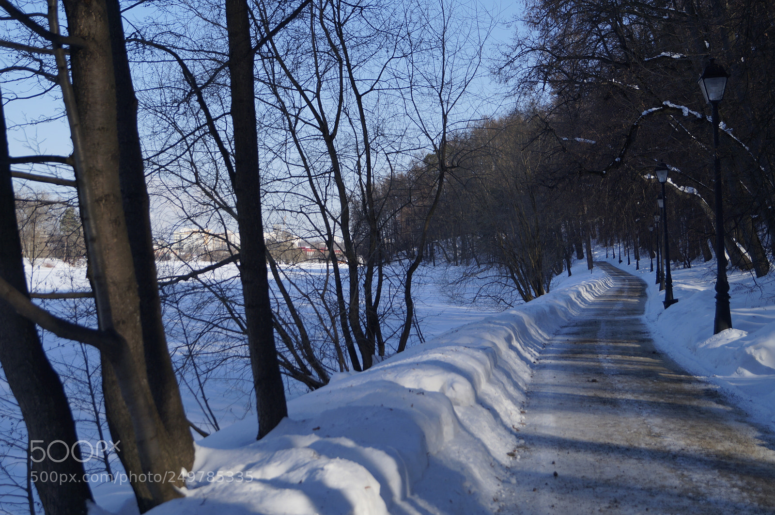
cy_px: 258
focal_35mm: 45
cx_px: 388
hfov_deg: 43.7
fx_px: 967
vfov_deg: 29.8
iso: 100
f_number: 4.5
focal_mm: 30
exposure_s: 1/1000
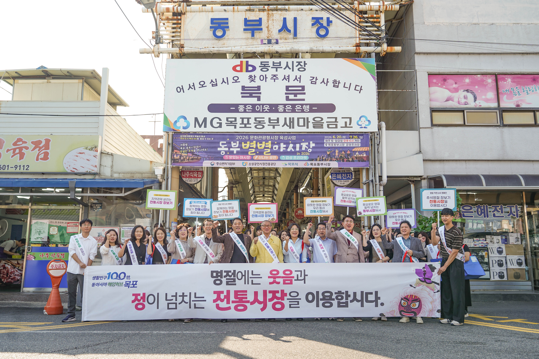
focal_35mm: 29
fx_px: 434
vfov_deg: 45.0
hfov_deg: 63.7
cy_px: 180
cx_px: 270
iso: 80
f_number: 4
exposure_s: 1/250
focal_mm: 29
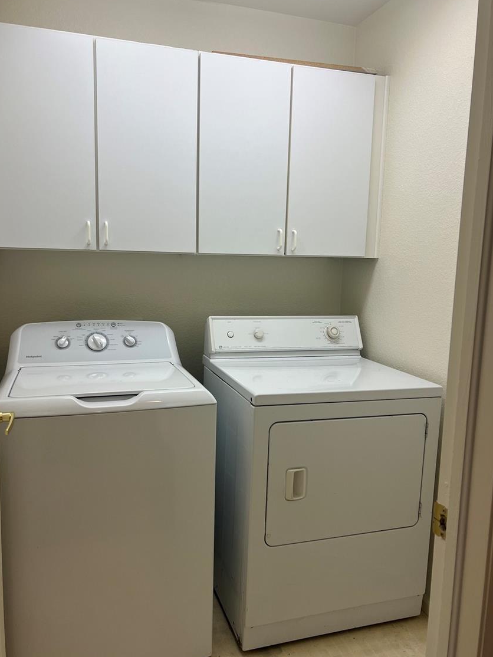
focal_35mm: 28
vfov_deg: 63.4
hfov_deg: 49.7
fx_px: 531
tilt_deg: -5.8
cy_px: 327
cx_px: 231
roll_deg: -1.4
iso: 50
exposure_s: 1/120
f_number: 1.5
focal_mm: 5.7
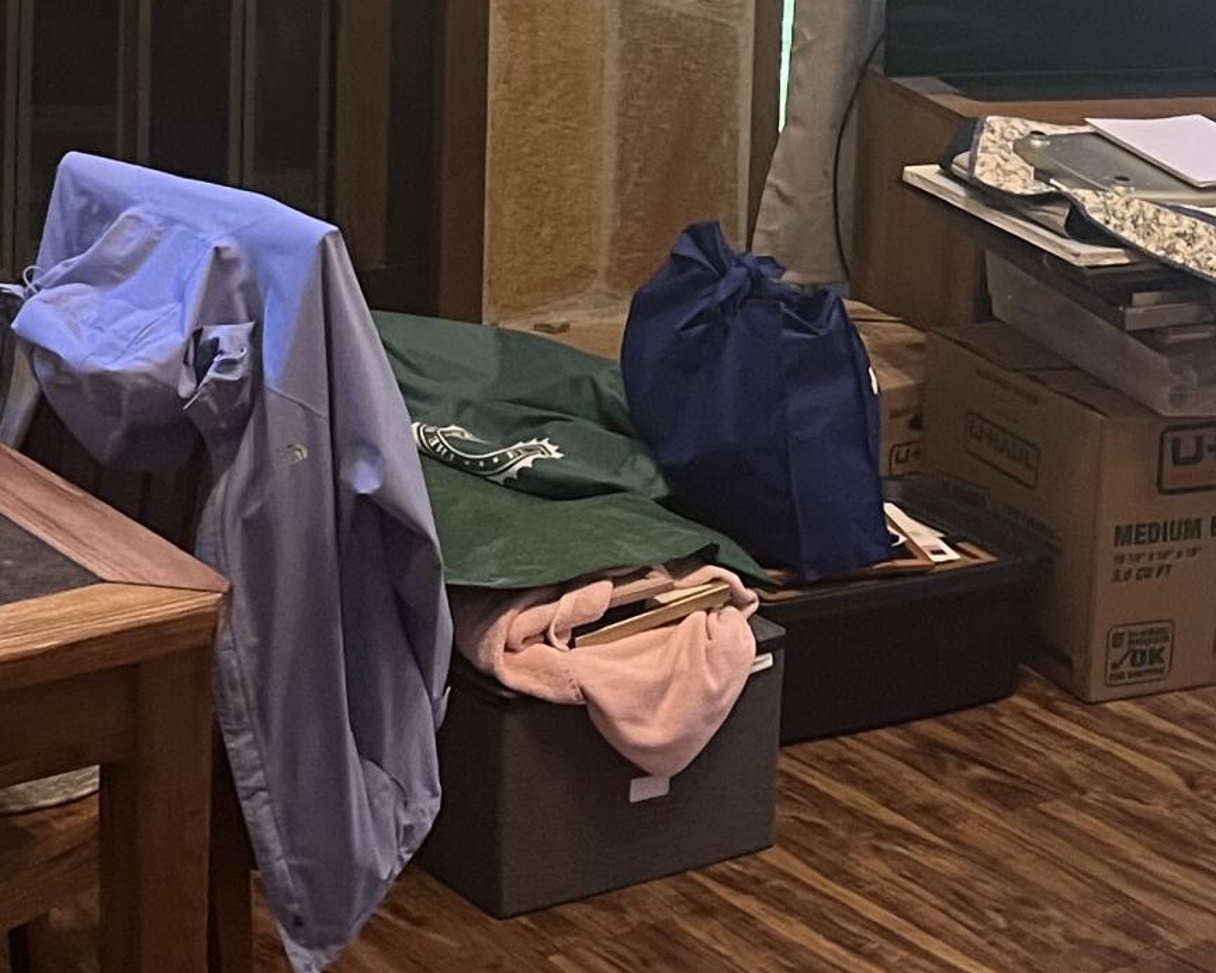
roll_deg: -1.1
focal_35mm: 88
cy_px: -141
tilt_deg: -9.4
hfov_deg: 21.7
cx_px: 534
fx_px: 3167
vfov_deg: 16.8
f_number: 1.6
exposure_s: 1/60
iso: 250
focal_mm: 5.1
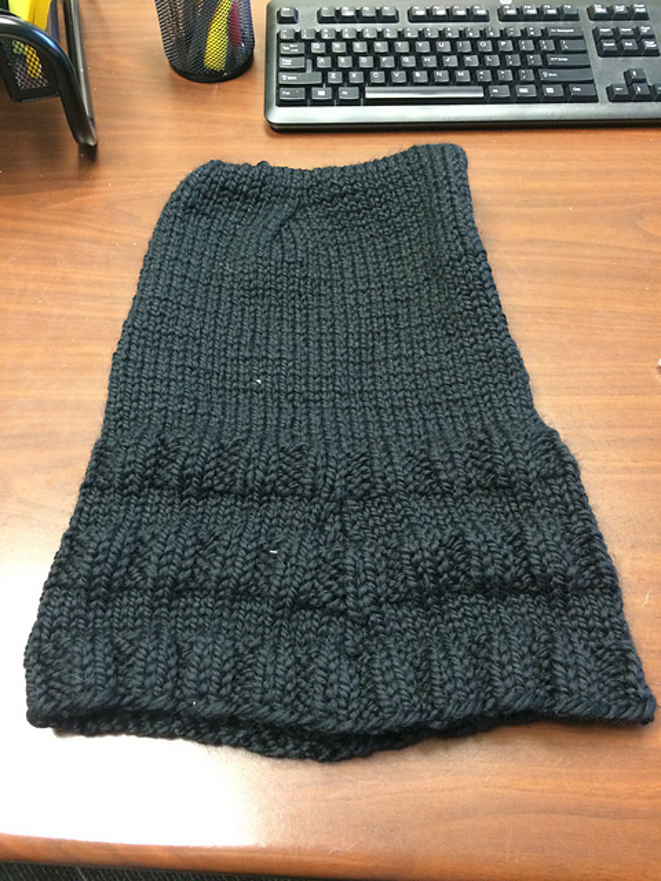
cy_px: 440
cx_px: 330
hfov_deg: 48.2
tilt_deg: -58.7
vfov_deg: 61.7
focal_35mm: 29
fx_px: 738
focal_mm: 4.15
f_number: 2.2
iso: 320
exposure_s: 1/24
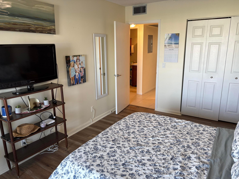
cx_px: 120
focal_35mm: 26
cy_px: 90
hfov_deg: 67.3
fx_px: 180
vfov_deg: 53.1
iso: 125
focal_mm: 5.96
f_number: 1.6
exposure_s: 1/107
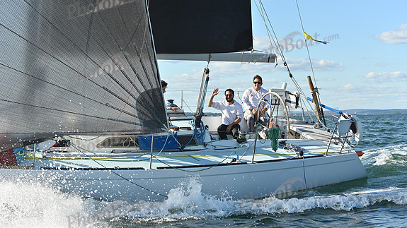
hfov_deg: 28.6
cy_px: 93
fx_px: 798
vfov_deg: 16.3
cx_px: 203
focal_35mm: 74
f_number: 6.3
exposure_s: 1/1250
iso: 320
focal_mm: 70
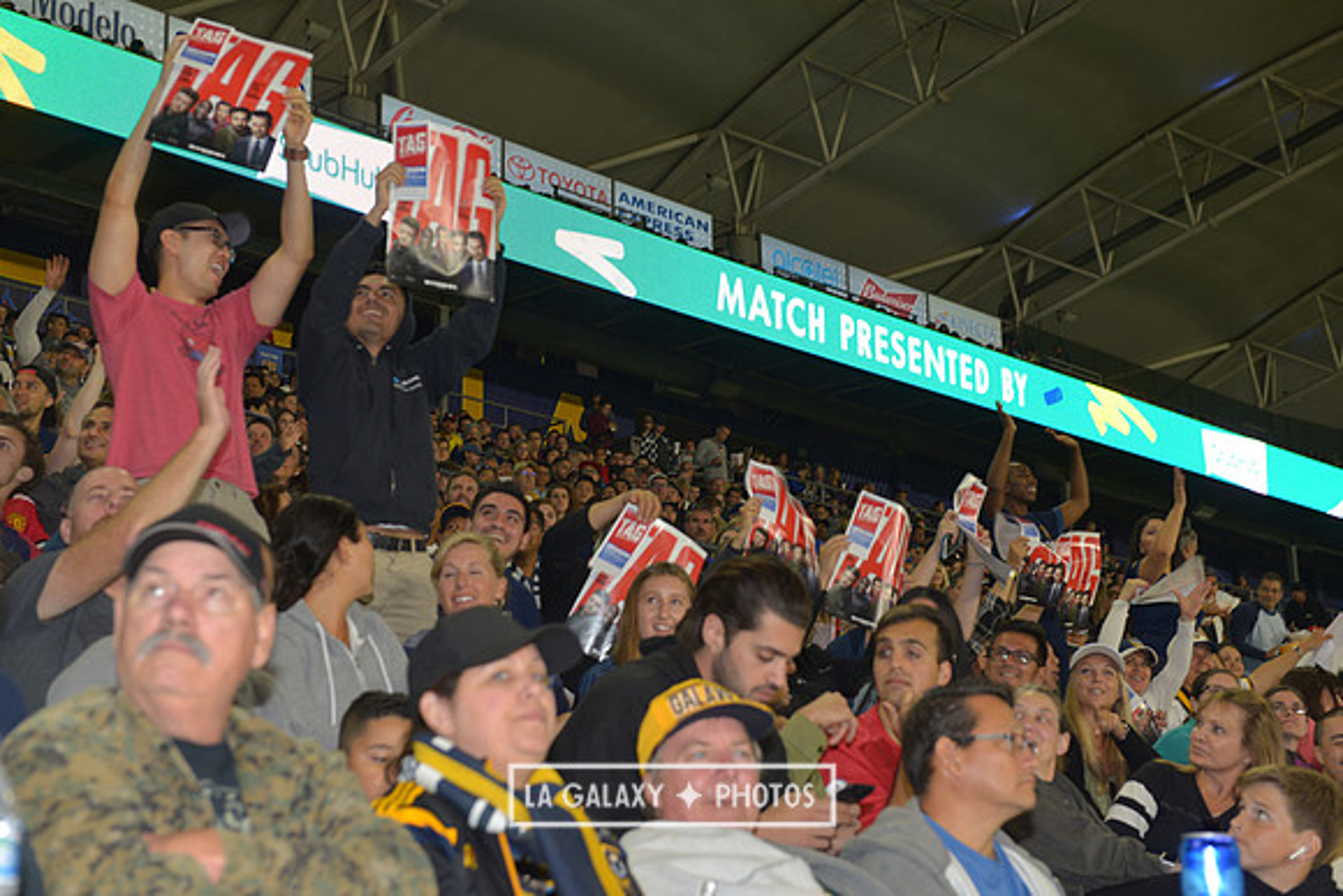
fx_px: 2164
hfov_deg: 34.5
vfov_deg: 23.4
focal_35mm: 58
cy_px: 448
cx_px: 672
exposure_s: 1/60
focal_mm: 58
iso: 320
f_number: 5.6
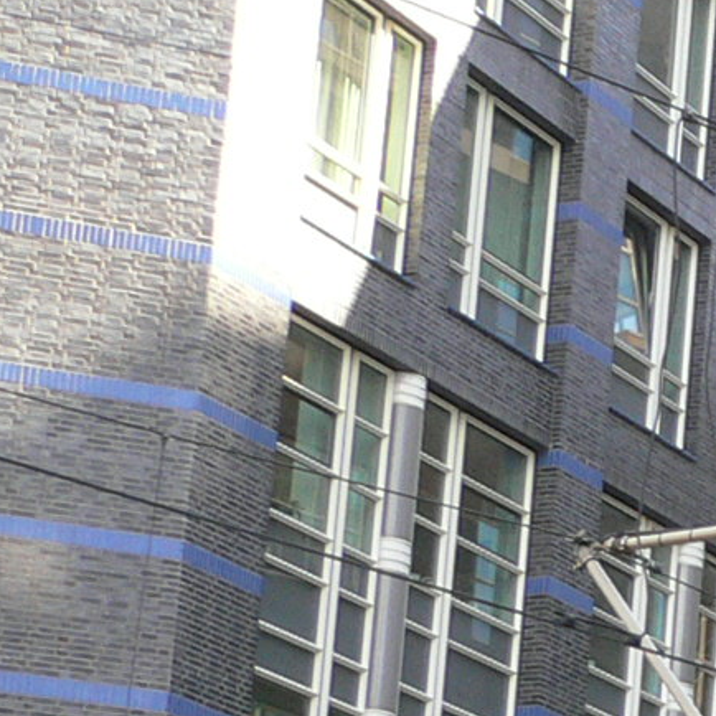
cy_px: 930
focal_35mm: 146
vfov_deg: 11.6
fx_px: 3417
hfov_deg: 10.6
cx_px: 1605
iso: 100
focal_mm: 5.8
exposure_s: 1/125
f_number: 2.8
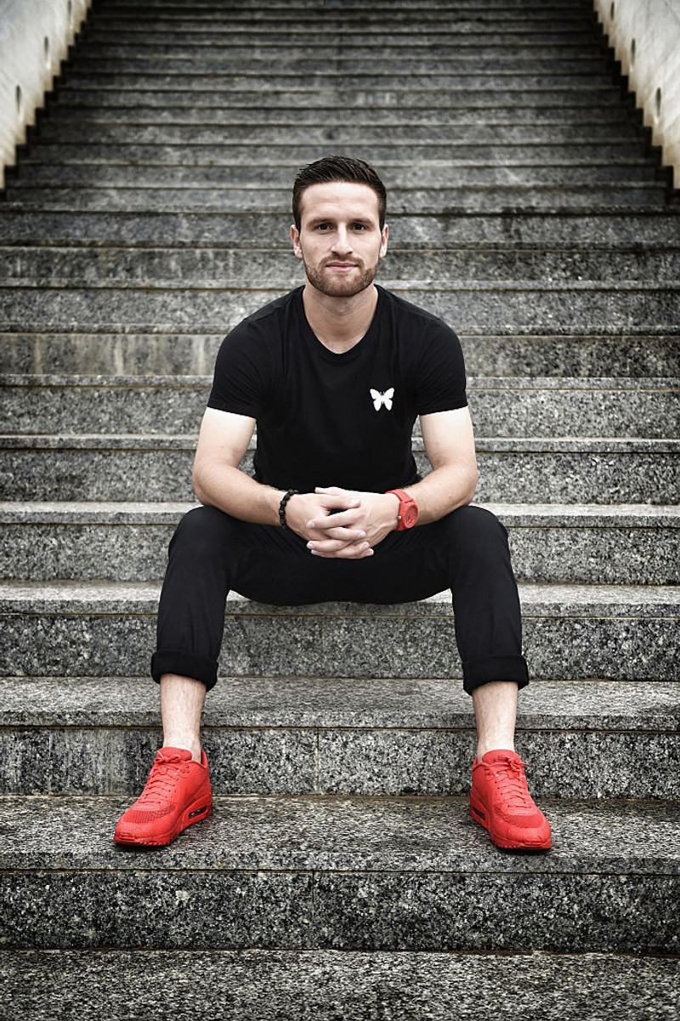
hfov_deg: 31.9
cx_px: 340
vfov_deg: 46.4
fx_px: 1191
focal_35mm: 42
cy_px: 510
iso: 200
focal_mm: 42
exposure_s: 1/800
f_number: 2.8
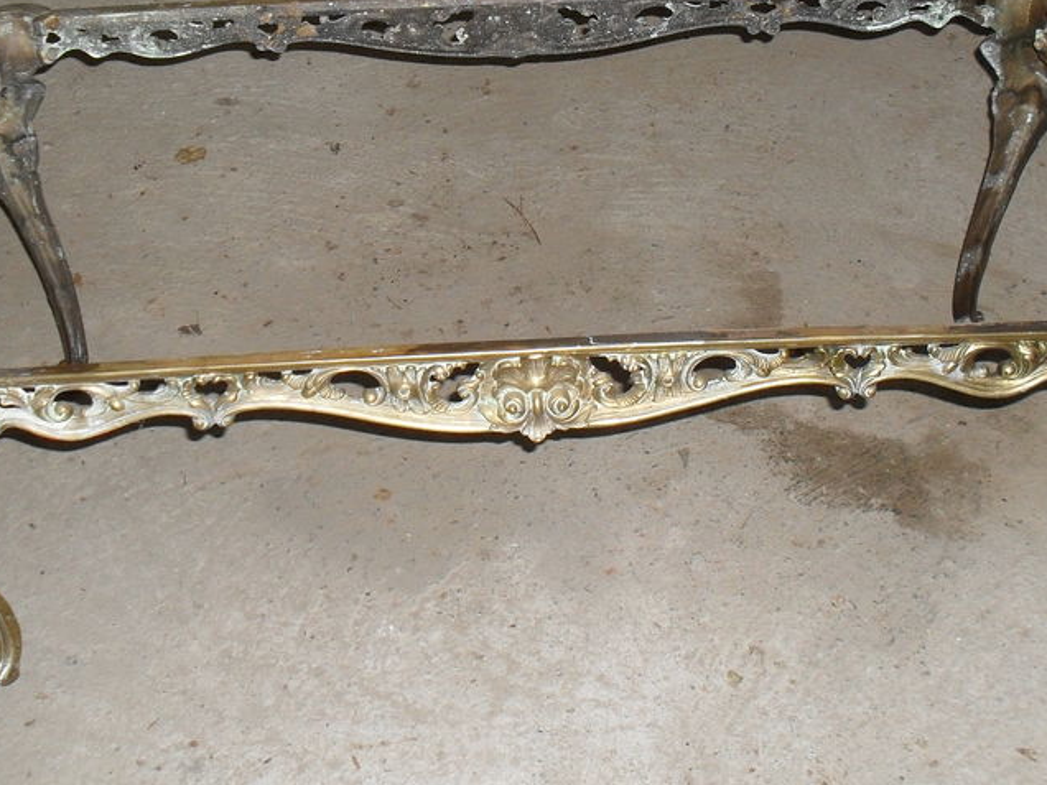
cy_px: 283
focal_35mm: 55
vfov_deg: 26.5
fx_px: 1664
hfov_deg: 34.9
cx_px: 540
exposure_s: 1/45
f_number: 3.2
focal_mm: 6.3
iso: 200
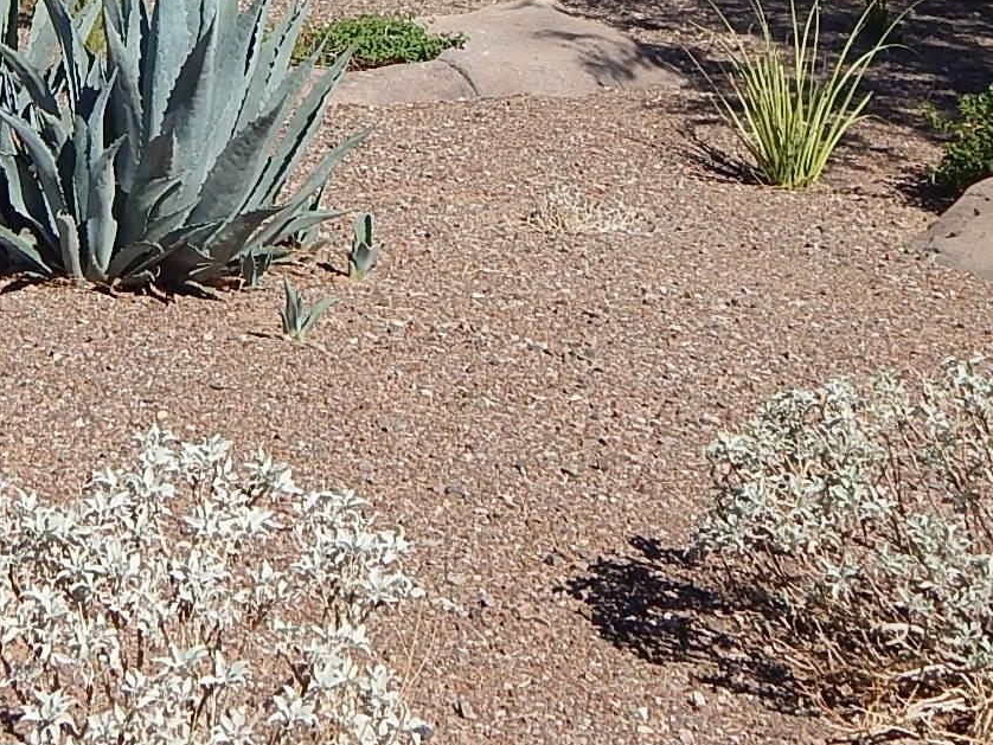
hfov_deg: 19.0
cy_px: -246
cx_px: 301
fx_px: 2956
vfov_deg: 13.8
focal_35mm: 103
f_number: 6.9
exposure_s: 1/500
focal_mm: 6.8
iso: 125
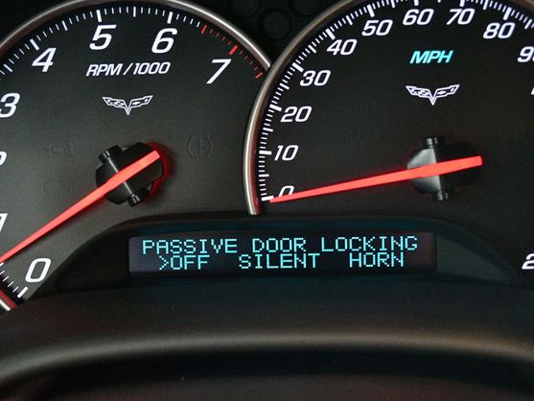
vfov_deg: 27.5
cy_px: 201
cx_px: 268
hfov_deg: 36.2
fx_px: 818
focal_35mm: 53
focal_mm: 32
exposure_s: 1/60
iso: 11400
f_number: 4.8
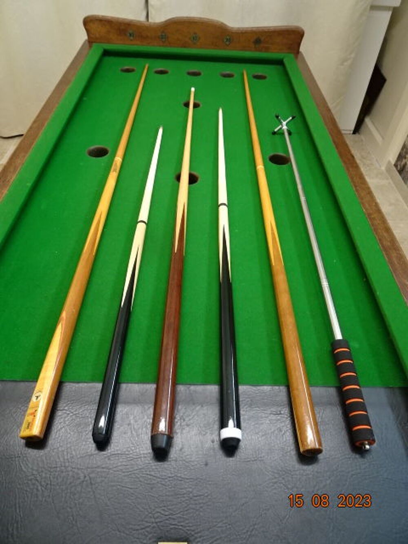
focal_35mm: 24
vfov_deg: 71.6
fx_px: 377
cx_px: 204
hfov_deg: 56.8
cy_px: 272
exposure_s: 1/30
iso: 250
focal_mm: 4.1
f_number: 3.5
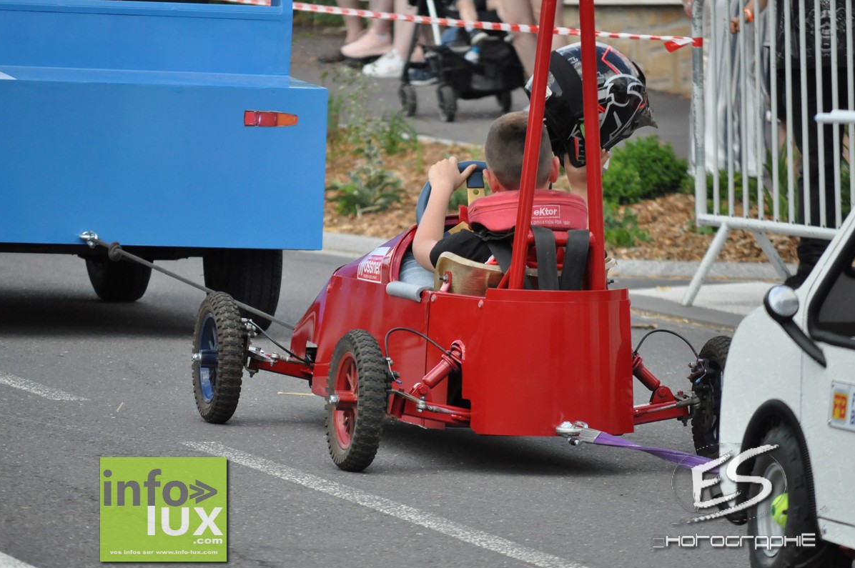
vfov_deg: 4.5
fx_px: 7165
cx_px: 427
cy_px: 285
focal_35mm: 302
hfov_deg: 6.8
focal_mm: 200
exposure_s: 1/2000
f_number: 5.6
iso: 1400
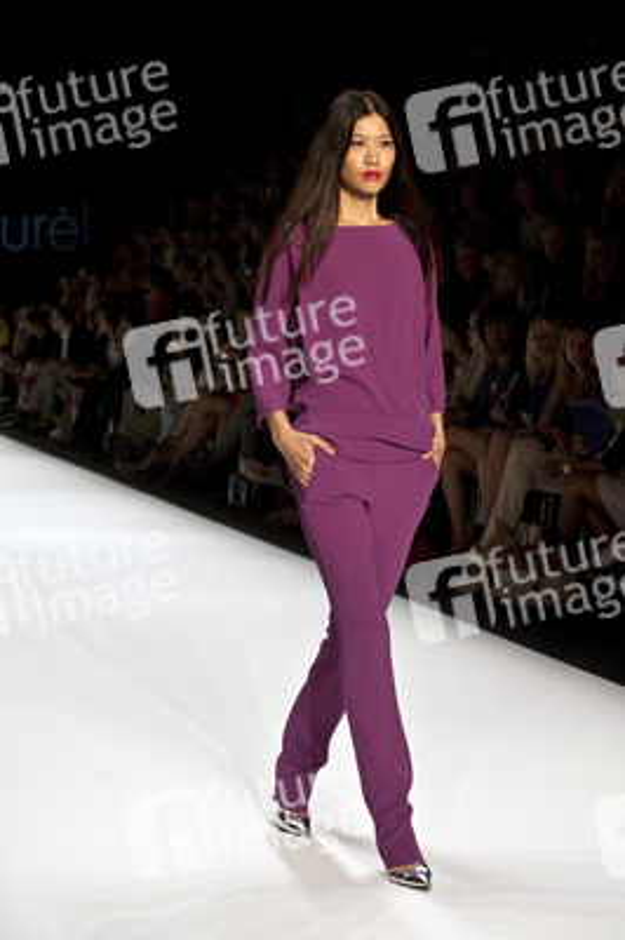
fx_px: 2087
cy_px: 470
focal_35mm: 80
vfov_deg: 25.4
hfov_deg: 17.0
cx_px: 312
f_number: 7.1
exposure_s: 1/250
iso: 1600
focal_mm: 80
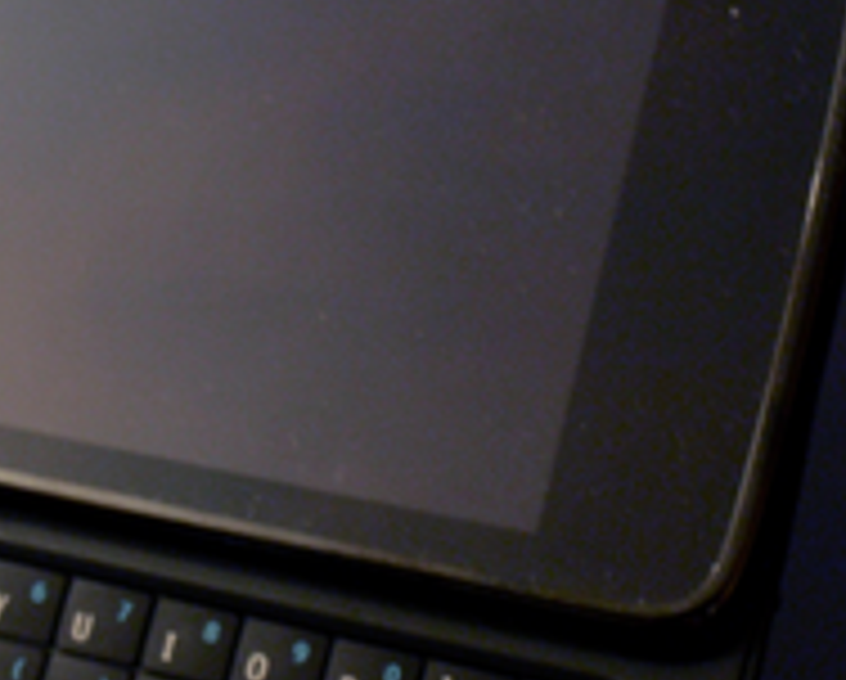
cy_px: 410
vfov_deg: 18.5
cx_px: 148
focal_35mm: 83
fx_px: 2081
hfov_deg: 22.6
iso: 250
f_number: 3.9
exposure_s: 1/2
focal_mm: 7.25
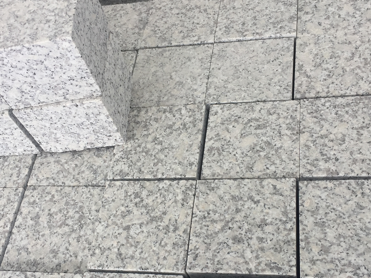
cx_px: 182
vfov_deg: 32.7
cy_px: 177
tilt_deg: -53.4
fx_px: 472
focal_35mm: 44
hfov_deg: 42.9
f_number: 2.2
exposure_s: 1/399
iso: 32
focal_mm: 4.15
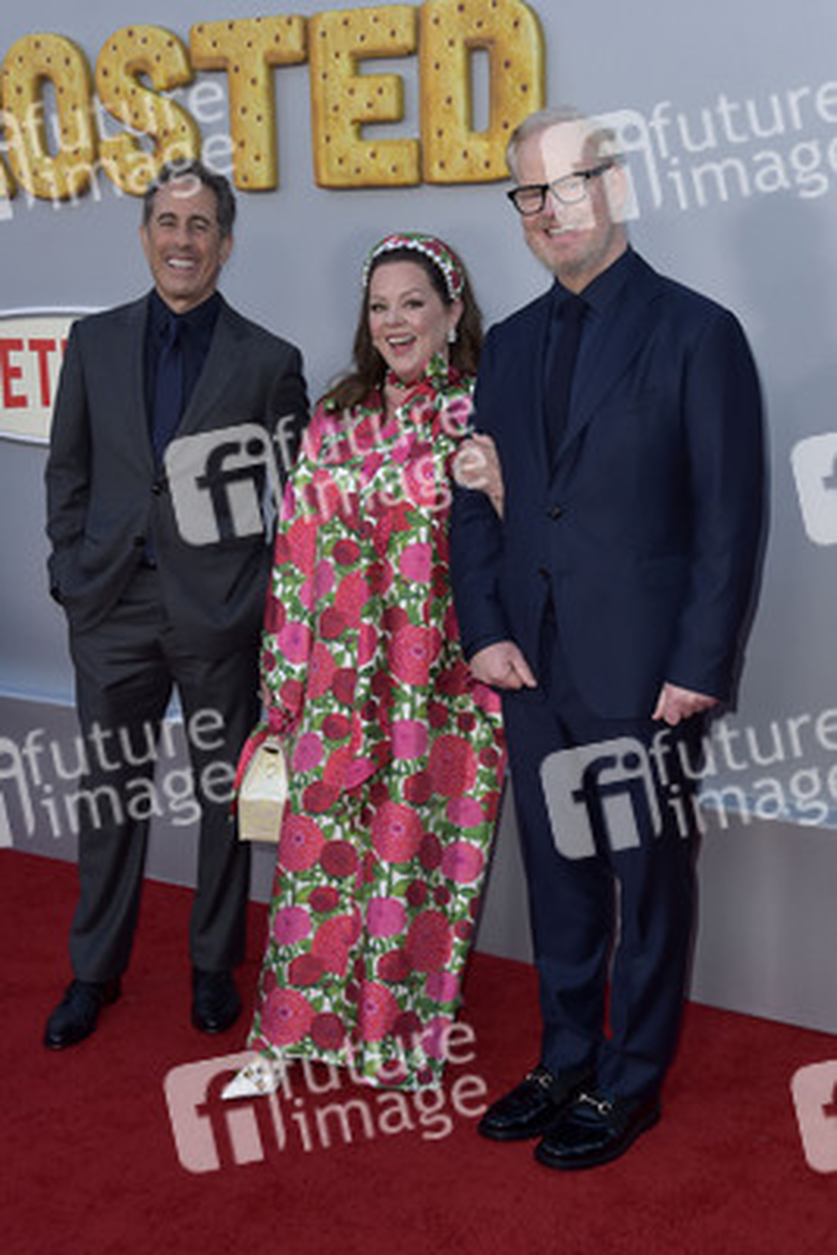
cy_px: 628
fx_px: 1568
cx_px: 418
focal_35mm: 45
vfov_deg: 43.6
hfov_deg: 29.9
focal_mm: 45
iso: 400
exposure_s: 1/250
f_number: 6.3
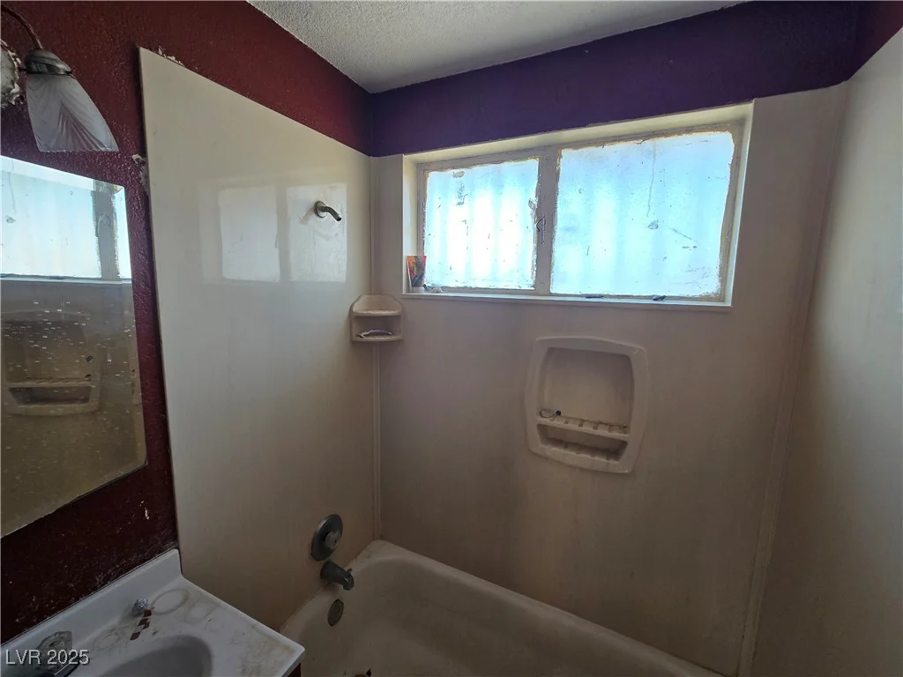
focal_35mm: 13
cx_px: 452
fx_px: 339
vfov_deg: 89.9
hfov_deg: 106.2
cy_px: 338
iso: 80
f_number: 2.2
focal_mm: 2.2
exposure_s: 1/60
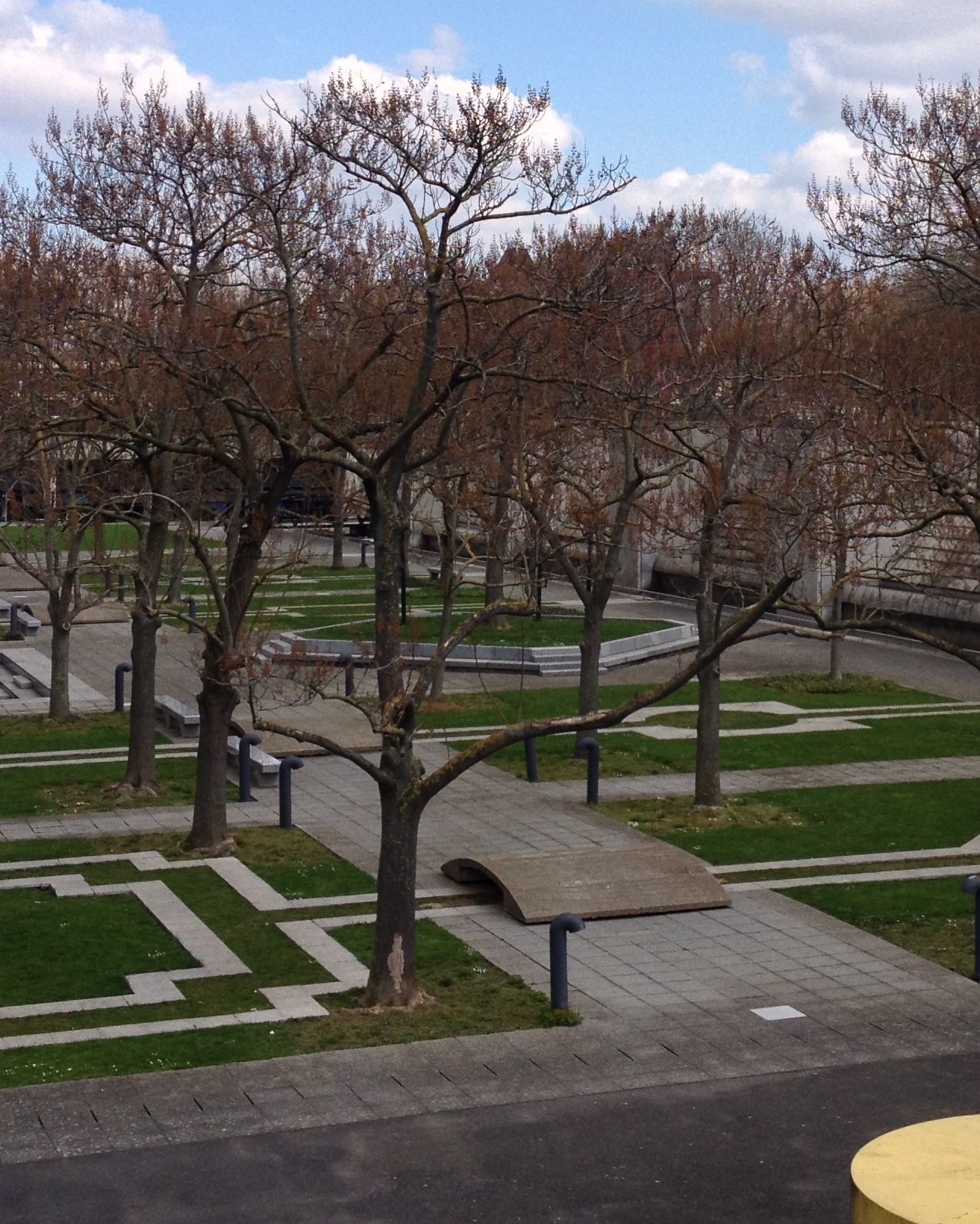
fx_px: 2501
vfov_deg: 27.2
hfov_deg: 22.1
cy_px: 344
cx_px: 675
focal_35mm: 69
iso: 50
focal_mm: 4.28
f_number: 2.4
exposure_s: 1/1534
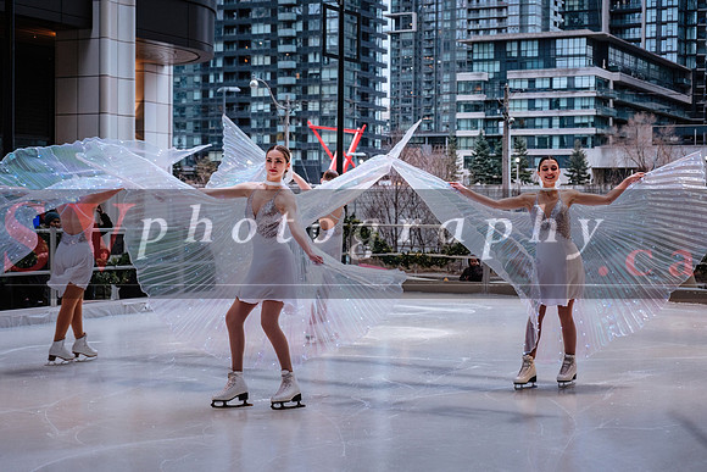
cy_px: 236
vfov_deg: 21.5
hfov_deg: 31.8
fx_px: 1241
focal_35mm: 63
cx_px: 354
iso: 1000
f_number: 2.8
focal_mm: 41.4
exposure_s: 1/500
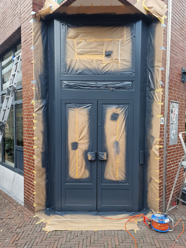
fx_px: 179
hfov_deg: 54.8
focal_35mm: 25
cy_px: 133
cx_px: 100
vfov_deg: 69.3
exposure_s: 1/180
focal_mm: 6.4
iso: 50
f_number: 1.8
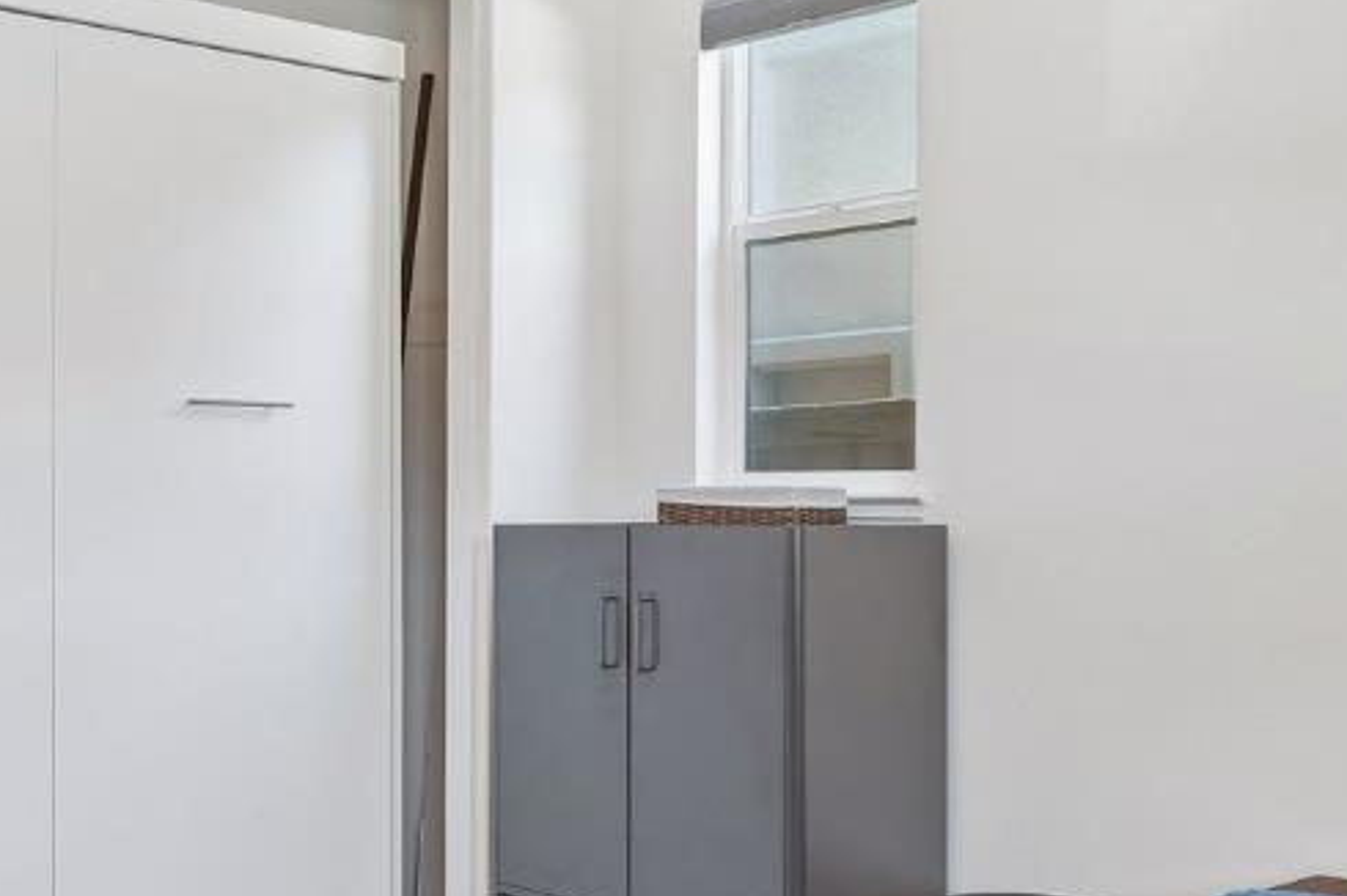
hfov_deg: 39.0
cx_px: 500
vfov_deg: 26.6
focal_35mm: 51
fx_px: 1889
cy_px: 521
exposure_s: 1/10
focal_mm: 16.5
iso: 400
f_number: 8
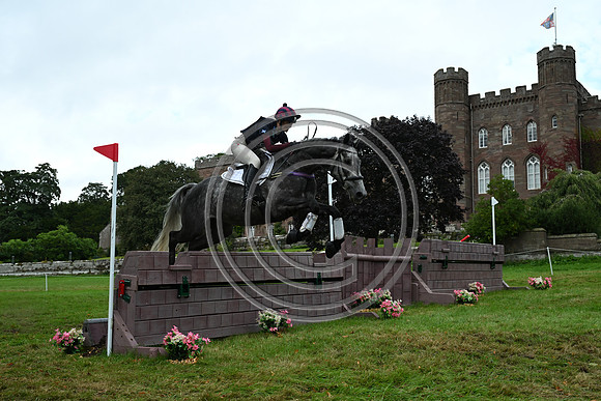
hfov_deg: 48.4
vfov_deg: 33.4
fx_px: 668
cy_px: 200
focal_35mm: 40
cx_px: 300
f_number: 5.6
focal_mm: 40
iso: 640
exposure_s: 1/1250
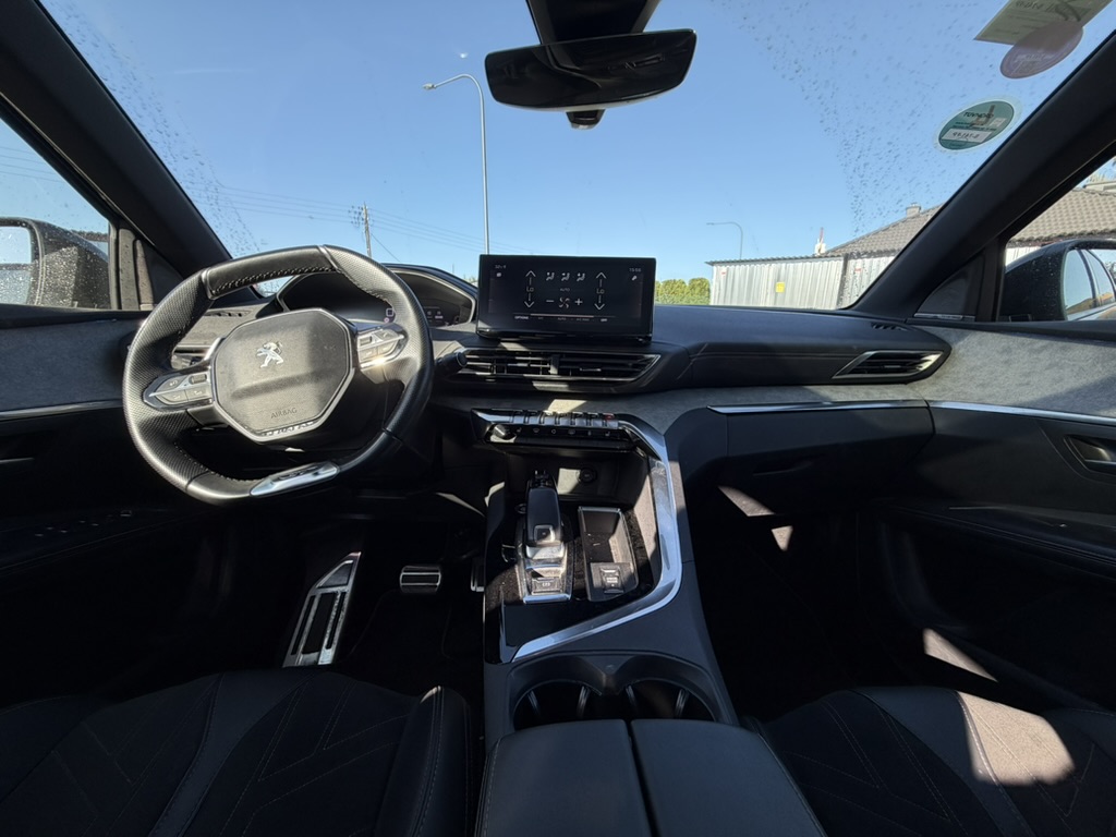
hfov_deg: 102.1
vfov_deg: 85.7
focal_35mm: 14
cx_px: 558
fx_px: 451
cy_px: 418
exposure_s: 1/502
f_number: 2.2
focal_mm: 2.22
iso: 64
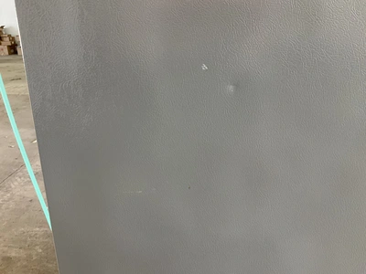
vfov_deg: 48.2
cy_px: 137
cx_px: 183
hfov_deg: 61.7
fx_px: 307
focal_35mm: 29
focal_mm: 3
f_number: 1.8
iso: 125
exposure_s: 1/60
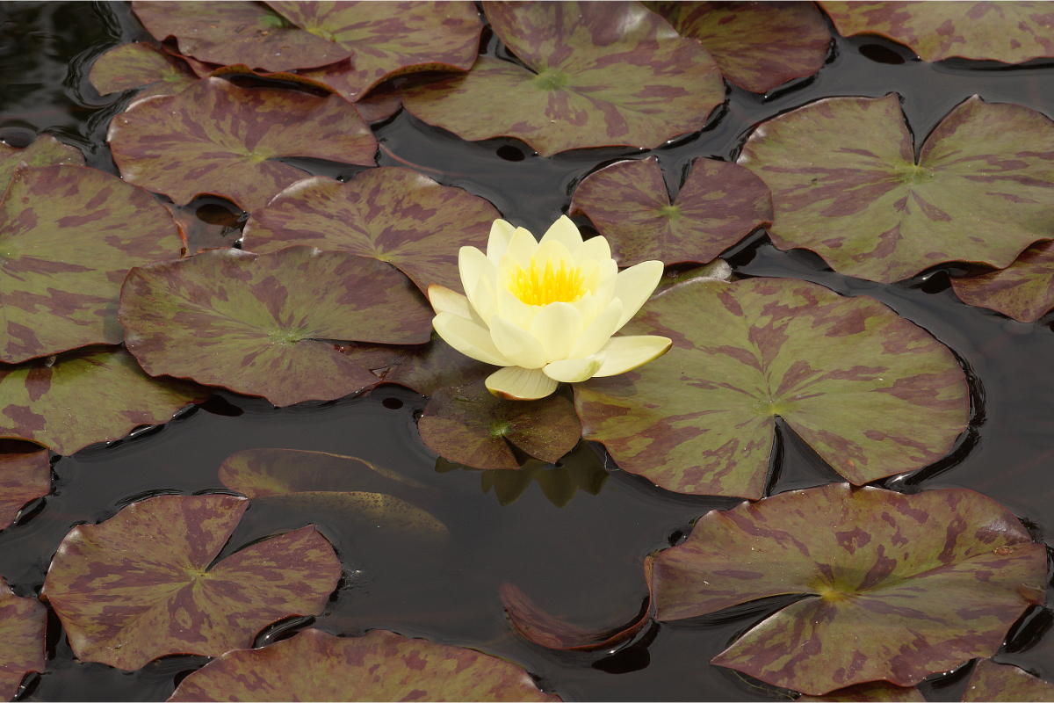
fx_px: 4391
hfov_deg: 13.7
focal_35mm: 150
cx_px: 527
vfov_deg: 9.1
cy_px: 352
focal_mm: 100
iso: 250
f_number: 14
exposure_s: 1/160
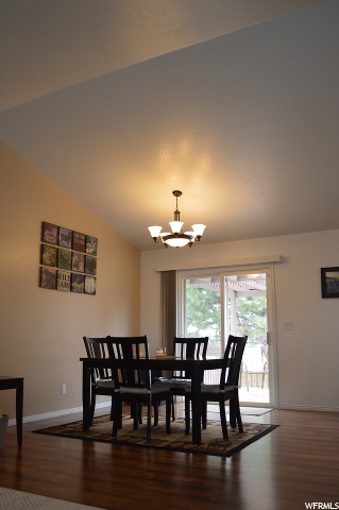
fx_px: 425
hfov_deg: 43.5
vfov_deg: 62.0
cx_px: 170
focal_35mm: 30
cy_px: 255
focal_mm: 20
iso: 400
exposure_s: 1/60
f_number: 3.8
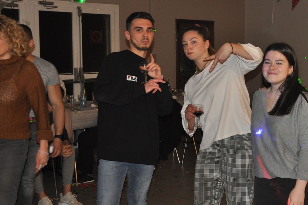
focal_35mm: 63
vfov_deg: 21.5
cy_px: 82
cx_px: 212
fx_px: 538
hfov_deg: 31.6
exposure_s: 1/60
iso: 800
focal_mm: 30
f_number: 4.2
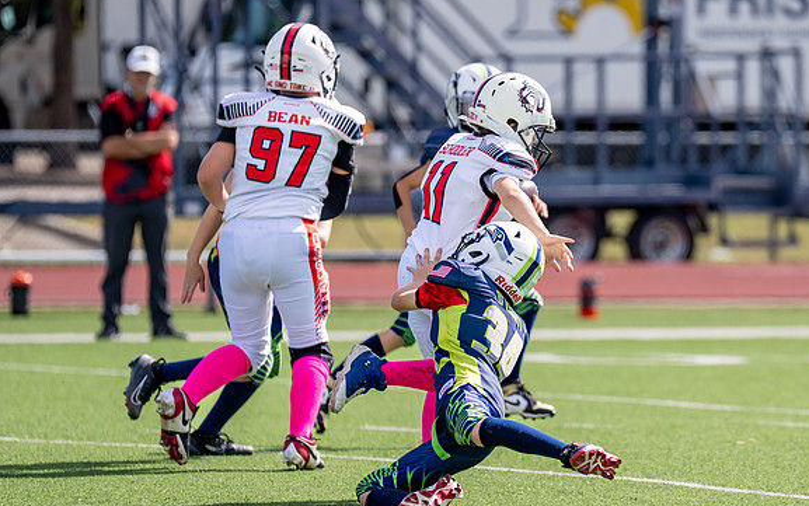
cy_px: 272
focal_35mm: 402
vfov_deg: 3.3
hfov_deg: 5.2
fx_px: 8866
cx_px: 628
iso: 250
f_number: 2.8
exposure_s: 1/4000
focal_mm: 200
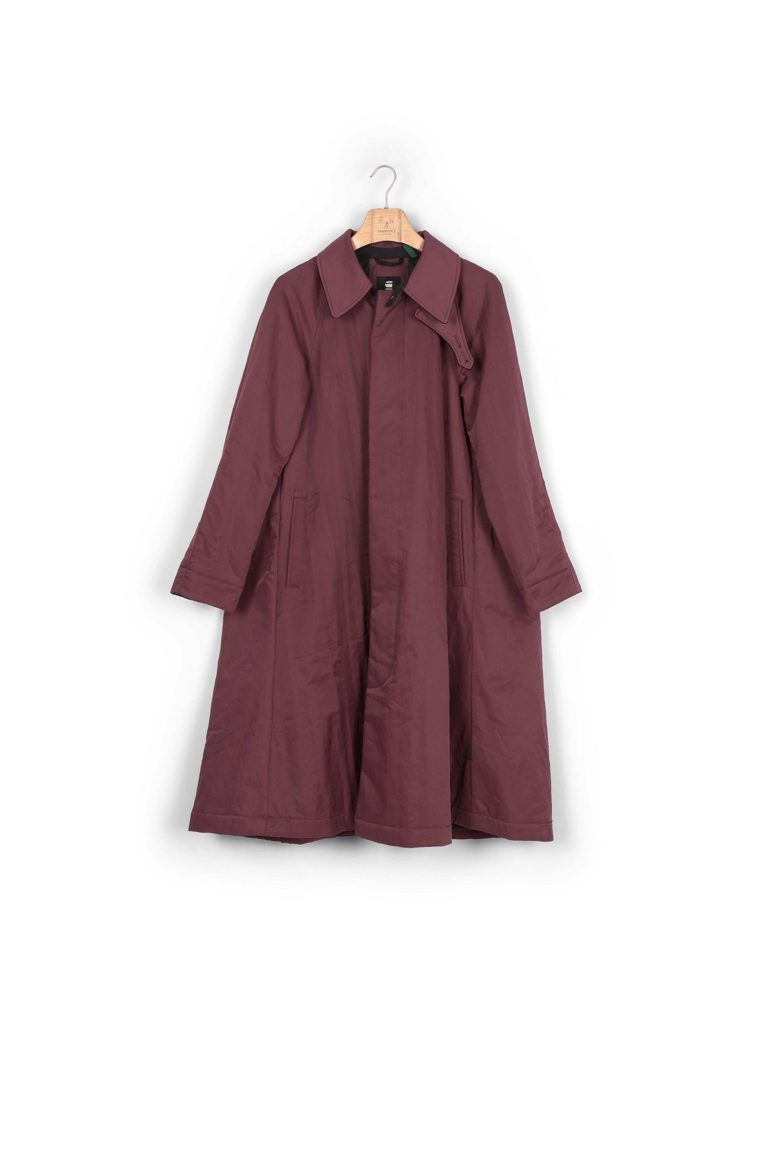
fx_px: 1224
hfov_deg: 35.0
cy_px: 580
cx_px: 386
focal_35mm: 38
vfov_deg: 50.7
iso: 100
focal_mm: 38
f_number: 11
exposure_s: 1/125
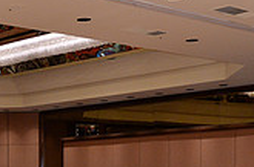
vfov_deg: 12.0
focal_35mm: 109
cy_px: 238
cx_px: -25
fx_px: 767
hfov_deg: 18.1
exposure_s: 1/250
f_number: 5
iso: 2000
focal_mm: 31
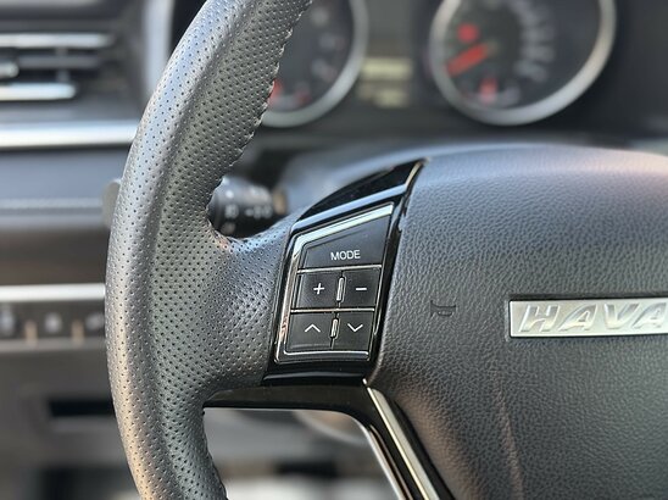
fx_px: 925
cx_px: 334
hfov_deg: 39.7
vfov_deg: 30.2
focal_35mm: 48
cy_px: 250
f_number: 1.78
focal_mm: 6.76
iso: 100
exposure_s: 1/119
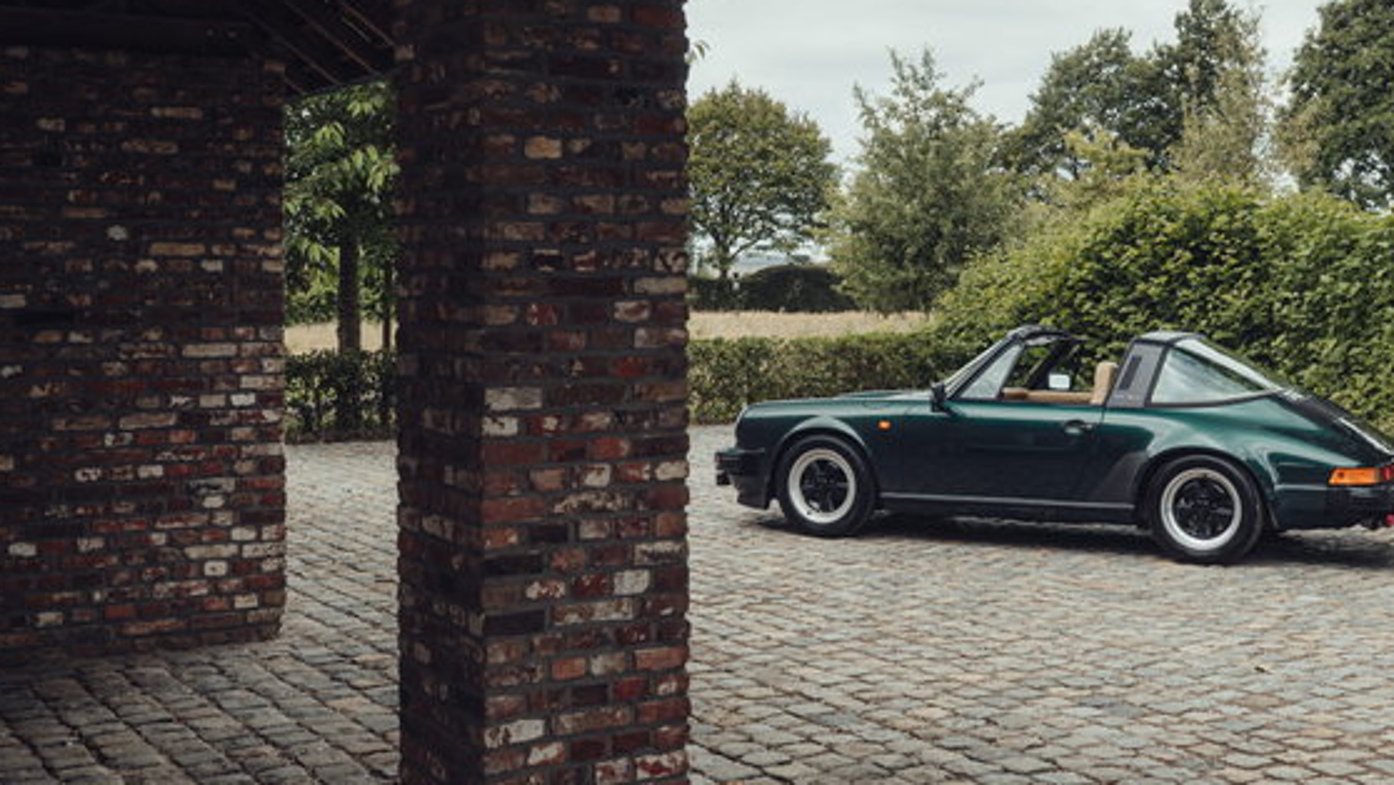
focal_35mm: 49
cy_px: 304
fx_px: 1811
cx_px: 864
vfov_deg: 24.4
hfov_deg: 41.8
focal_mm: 34
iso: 200
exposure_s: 1/125
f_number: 5.6
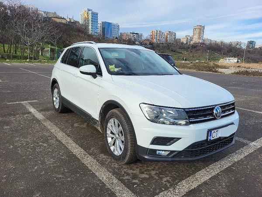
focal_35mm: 26
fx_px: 197
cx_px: 131
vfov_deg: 53.1
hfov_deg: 67.3
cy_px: 98
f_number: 1.8
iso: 40
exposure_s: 1/1250
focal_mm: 5.4
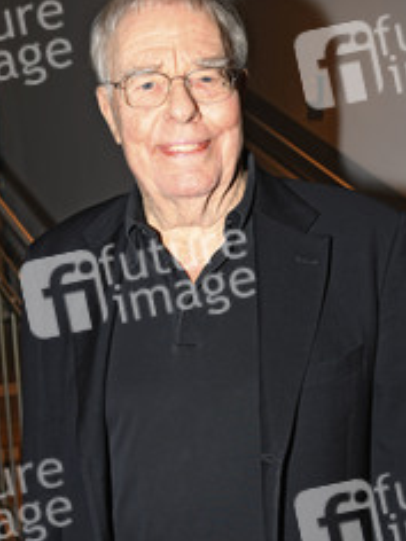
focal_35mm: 65
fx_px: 1016
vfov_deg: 29.4
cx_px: 204
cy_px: 399
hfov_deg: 22.6
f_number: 6.3
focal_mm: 40
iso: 500
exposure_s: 1/80
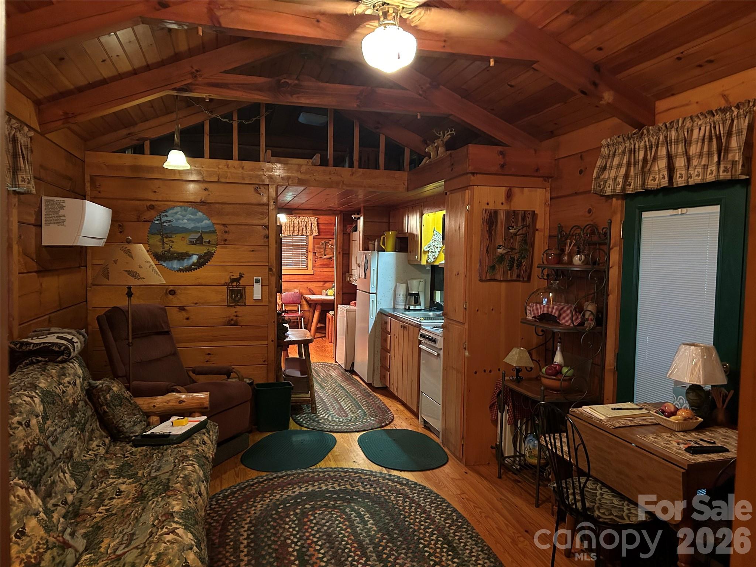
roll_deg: -0.6
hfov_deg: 67.3
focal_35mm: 26
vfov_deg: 53.1
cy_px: 284
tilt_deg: -3.3
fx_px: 568
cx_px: 378
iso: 800
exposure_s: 1/30
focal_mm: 5.7
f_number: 1.5
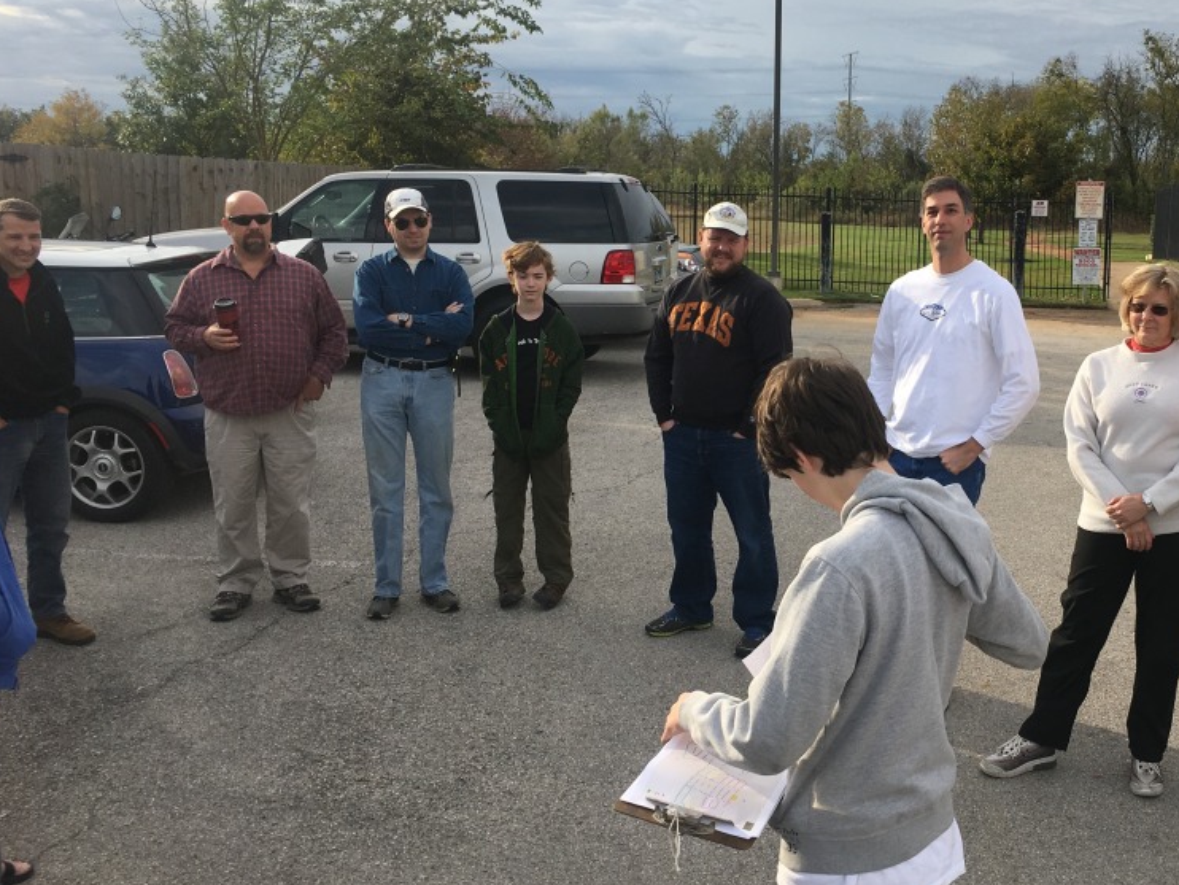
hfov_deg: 45.9
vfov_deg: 35.9
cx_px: 812
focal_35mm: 40
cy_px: 397
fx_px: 1363
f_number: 2.2
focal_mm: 4.15
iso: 25
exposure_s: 1/855
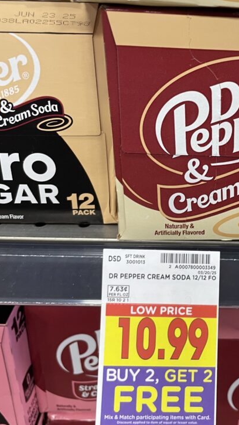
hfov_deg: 28.8
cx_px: 204
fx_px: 450
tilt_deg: -26.7
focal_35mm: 40
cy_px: 182
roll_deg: -2.1
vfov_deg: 50.3
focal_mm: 4.2
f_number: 1.6
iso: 125
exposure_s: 1/56
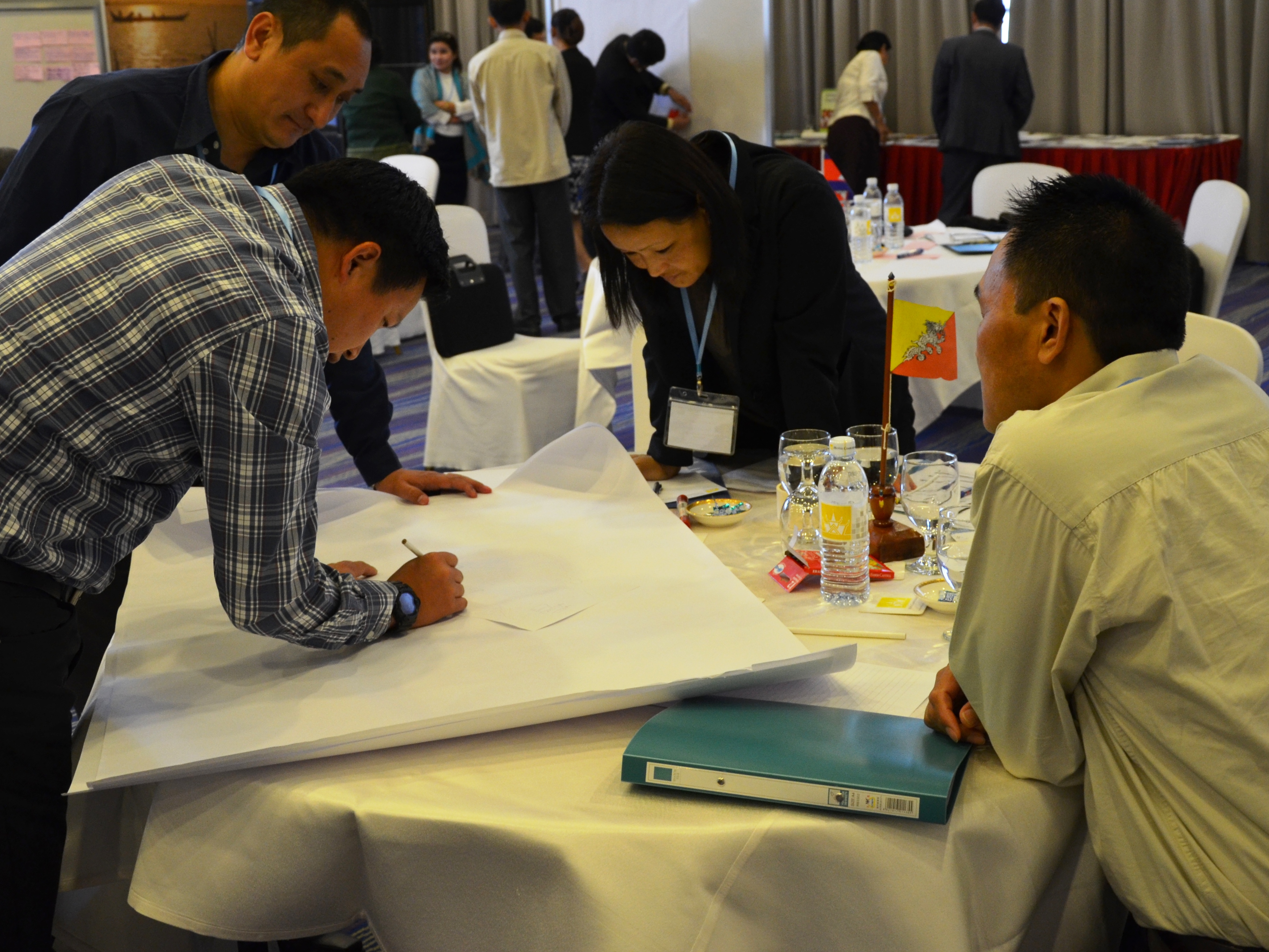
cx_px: 630
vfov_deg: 30.8
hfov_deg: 40.4
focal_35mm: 47
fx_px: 1723
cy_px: 384
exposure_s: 1/60
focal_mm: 24
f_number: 4
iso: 720
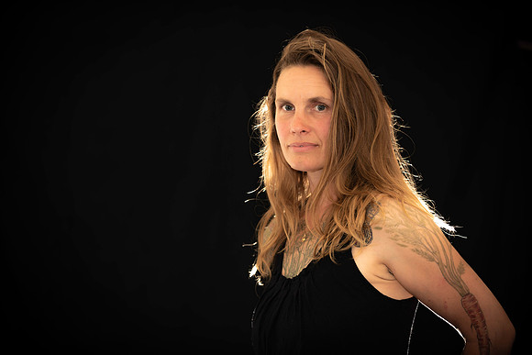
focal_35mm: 120
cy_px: 178
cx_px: 266
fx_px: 1774
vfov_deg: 11.4
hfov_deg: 17.1
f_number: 2.8
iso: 50
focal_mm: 120
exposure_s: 1/30
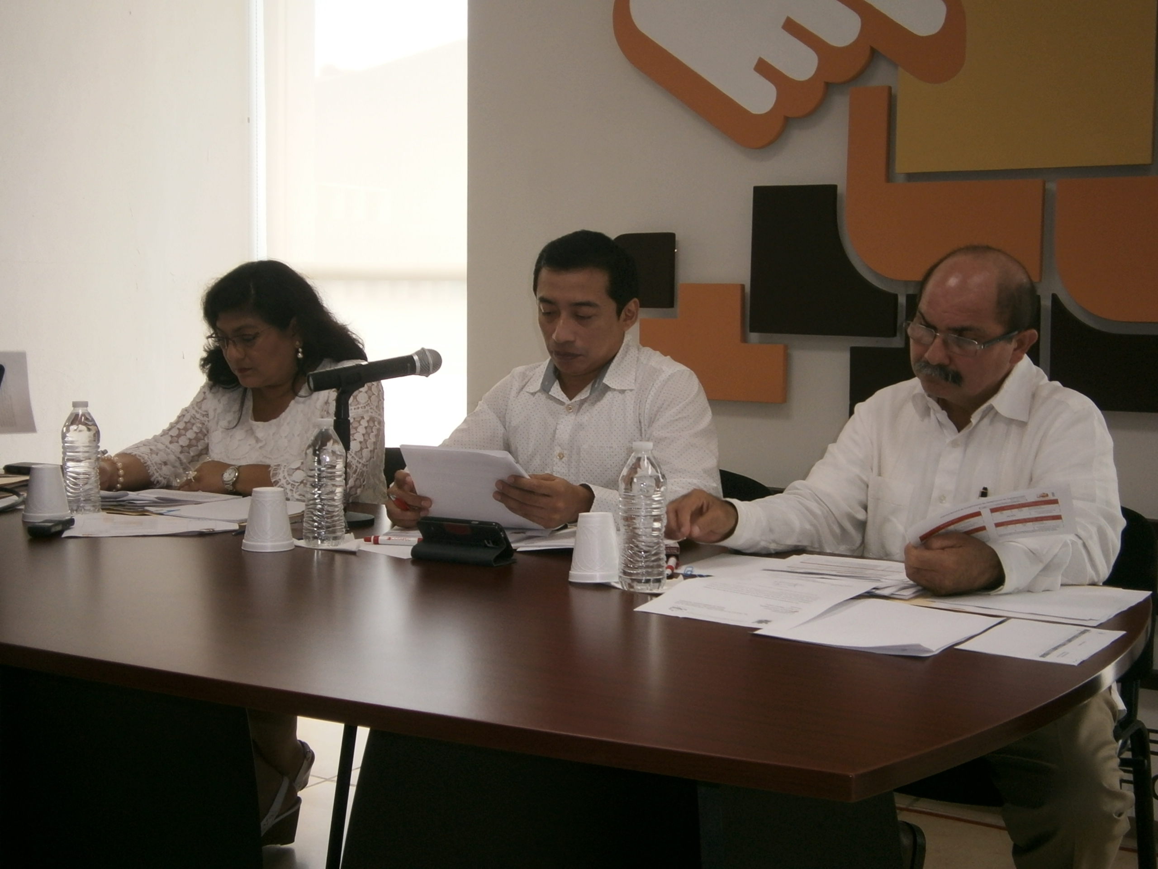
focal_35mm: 47
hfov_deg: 40.4
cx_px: 579
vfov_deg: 30.9
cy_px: 434
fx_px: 1572
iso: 80
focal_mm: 8.3
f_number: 3.4
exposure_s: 1/40
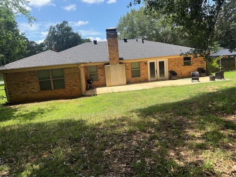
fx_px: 164
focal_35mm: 24
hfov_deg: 71.6
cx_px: 118
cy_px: 88
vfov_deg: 56.8
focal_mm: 6.76
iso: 80
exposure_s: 1/2169
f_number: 1.78
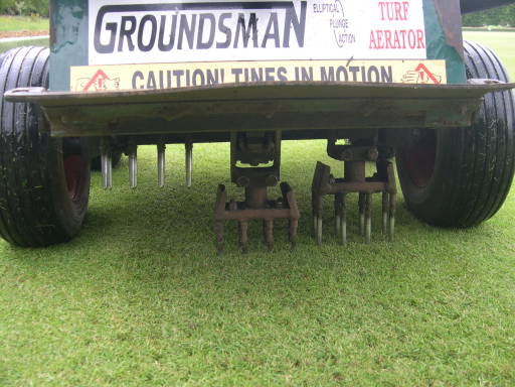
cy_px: 194
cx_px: 258
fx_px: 565
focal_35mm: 38
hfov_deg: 49.0
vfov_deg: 37.7
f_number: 2.8
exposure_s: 1/84.1
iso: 100
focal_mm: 8
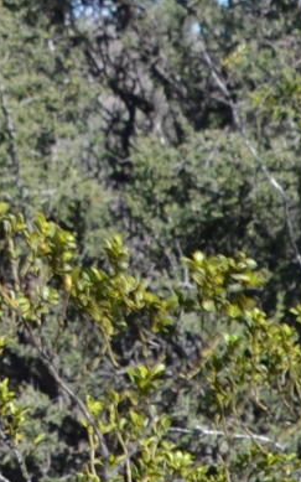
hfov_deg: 6.1
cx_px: -264
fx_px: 2784
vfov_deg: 9.9
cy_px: 167
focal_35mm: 212
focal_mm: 18
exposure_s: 1/200
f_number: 7.1
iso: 100
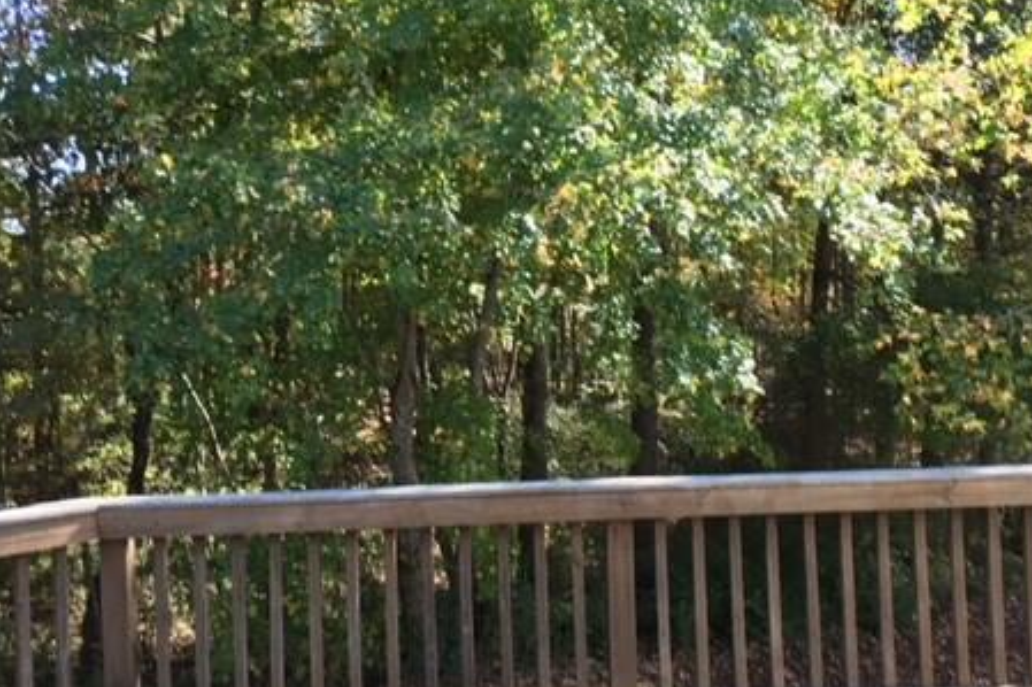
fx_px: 1232
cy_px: 306
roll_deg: -0.1
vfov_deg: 31.1
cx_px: 545
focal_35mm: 43
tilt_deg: -3.4
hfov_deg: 45.4
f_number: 2.2
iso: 25
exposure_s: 1/120
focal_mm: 4.15
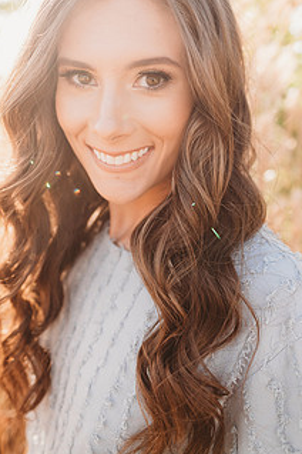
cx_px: 162
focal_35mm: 34
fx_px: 428
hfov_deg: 38.9
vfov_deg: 54.9
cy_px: 160
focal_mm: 24
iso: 100
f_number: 2.5
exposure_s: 1/400
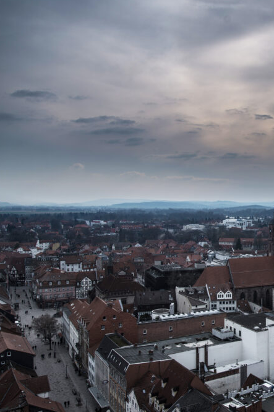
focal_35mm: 37
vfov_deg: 51.9
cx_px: 278
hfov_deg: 32.8
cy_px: 203
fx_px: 423
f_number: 5.6
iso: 100
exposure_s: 1/500
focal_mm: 24
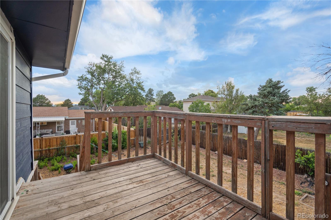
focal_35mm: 16
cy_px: 110
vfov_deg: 73.7
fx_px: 147
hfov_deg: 96.7
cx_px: 166
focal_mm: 16
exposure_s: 1/60
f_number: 4
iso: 100
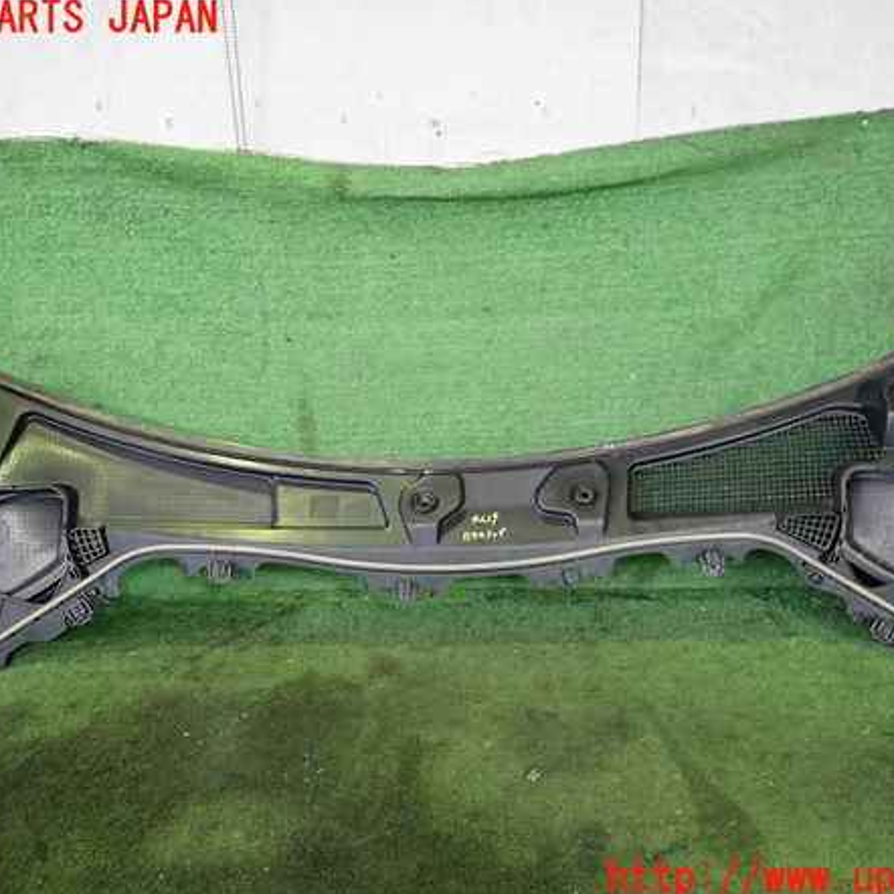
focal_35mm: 30
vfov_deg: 54.0
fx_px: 877
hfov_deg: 54.0
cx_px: 457
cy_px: 449
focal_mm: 4.5
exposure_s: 1/30
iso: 400
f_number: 2
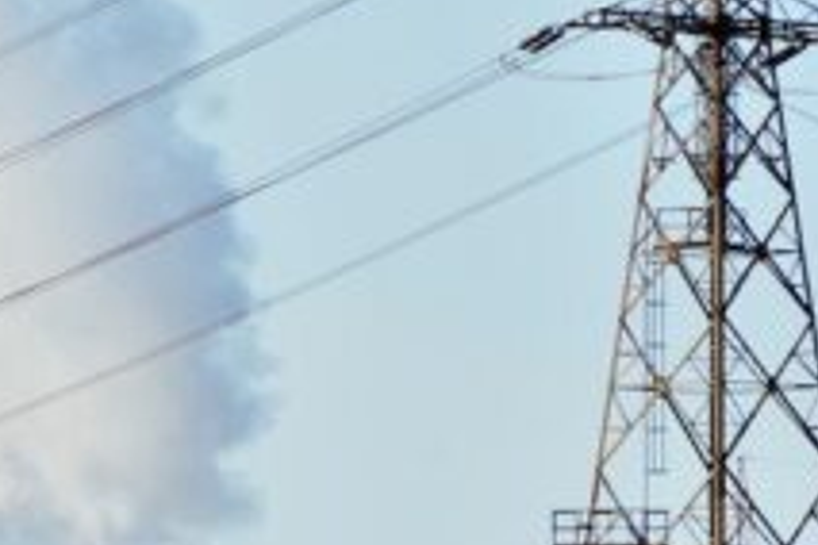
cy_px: 756
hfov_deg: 1.0
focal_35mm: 2168
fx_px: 49258
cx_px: -396
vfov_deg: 0.6
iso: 400
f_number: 16
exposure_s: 1/640
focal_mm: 600
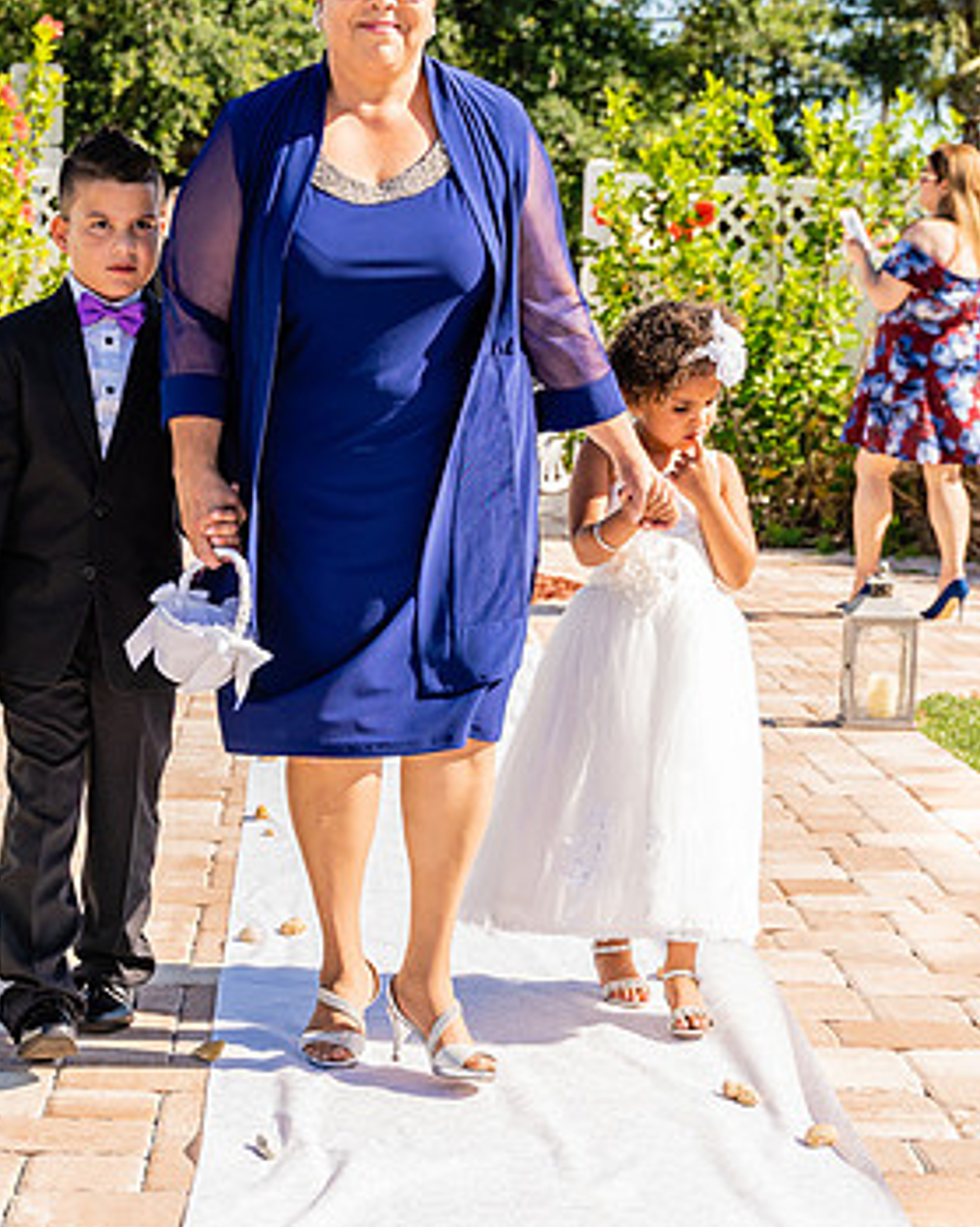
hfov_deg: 19.8
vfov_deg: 24.6
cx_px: 309
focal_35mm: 77
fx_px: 2793
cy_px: 811
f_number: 4
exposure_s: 1/640
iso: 100
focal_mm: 34
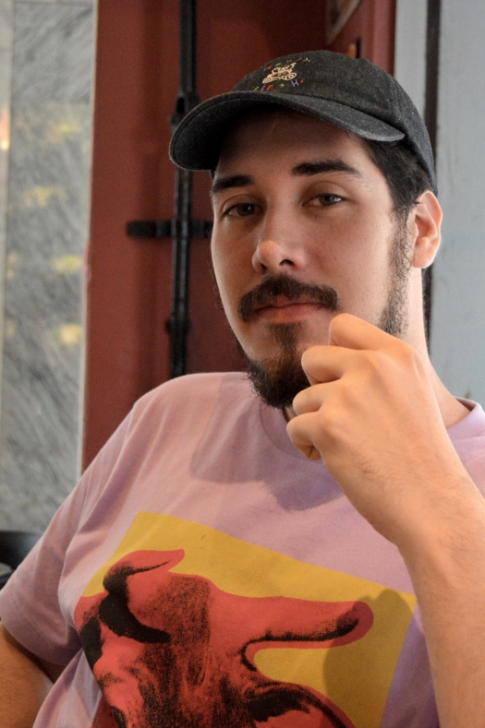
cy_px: 320
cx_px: 277
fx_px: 1153
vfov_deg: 35.0
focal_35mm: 57
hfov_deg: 23.7
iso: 3200
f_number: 4.5
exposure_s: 1/125
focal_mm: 30
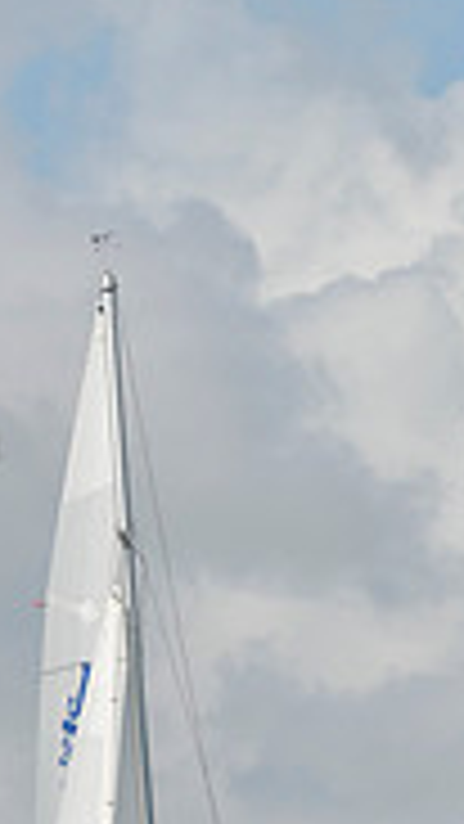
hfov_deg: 1.8
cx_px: 237
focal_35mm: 663
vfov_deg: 3.3
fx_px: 14495
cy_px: 1099
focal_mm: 200
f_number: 8
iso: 280
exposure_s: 1/1250
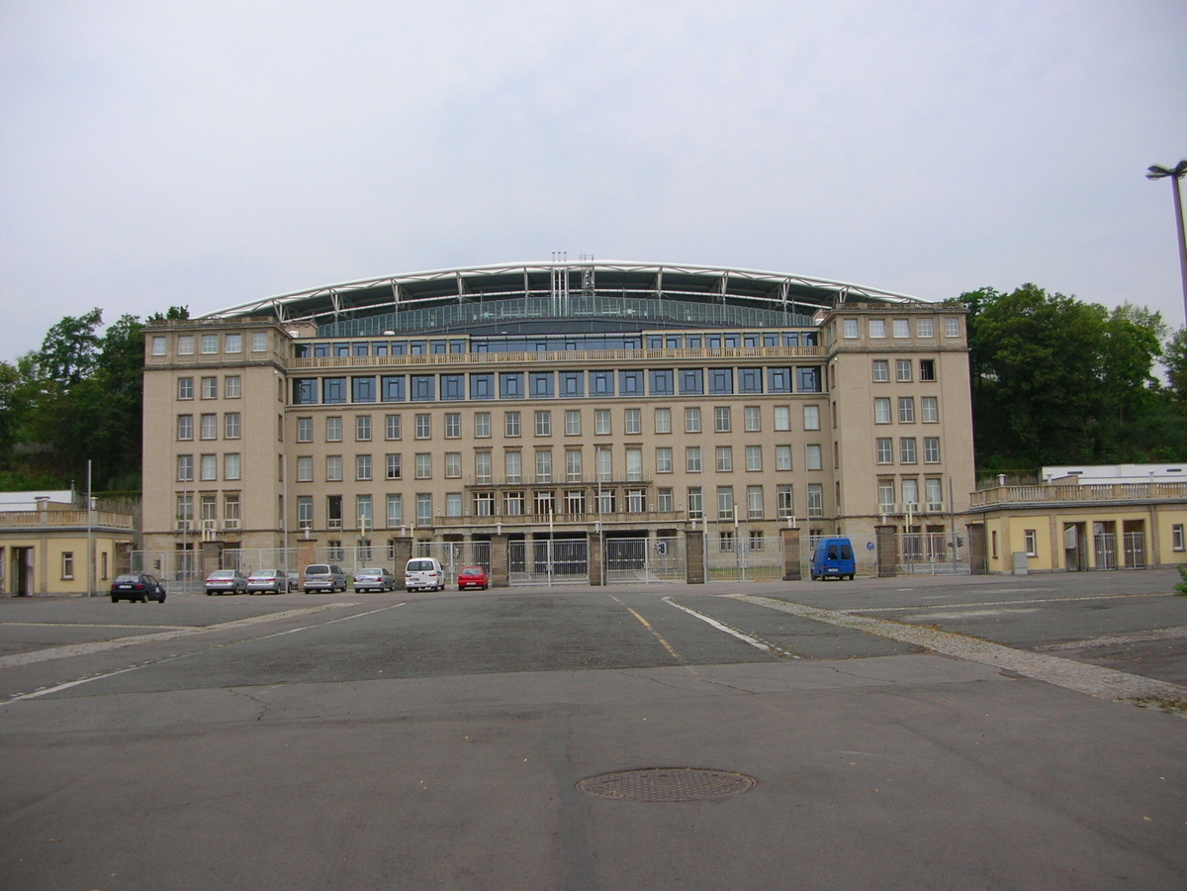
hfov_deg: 52.6
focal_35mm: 35
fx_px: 1200
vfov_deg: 40.7
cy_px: 446
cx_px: 594
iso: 50
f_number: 2.8
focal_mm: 5.8
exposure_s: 1/321
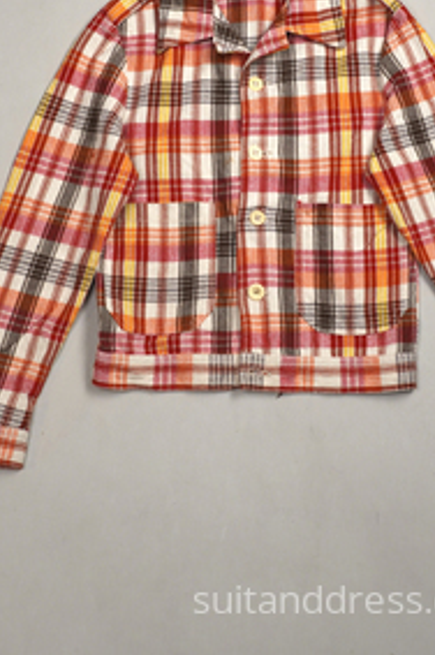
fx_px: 1199
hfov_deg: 20.6
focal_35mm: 66
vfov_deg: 30.3
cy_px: 207
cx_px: 246
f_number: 8
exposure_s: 1/60
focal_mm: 32
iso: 400
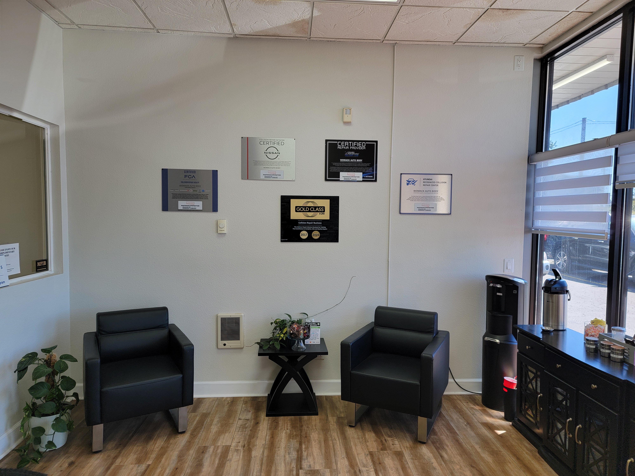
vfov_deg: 56.8
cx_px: 318
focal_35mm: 24
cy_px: 238
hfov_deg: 71.6
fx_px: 440
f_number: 1.8
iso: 40
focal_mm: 6.7
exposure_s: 1/120
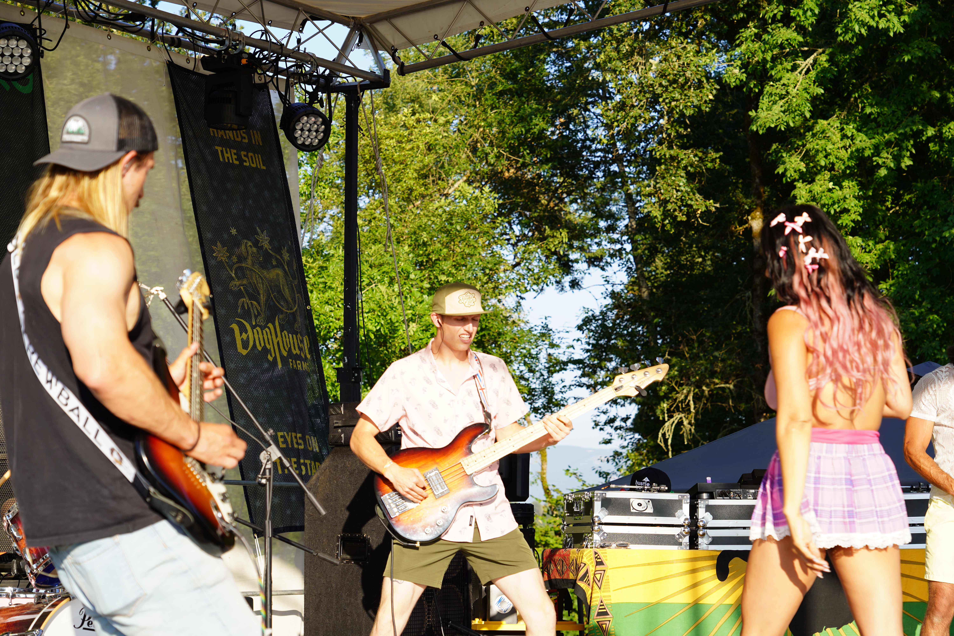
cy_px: 318
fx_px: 2093
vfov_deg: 17.3
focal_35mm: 79
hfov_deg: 25.7
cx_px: 477
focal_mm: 79
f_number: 6.3
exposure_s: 1/160
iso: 100
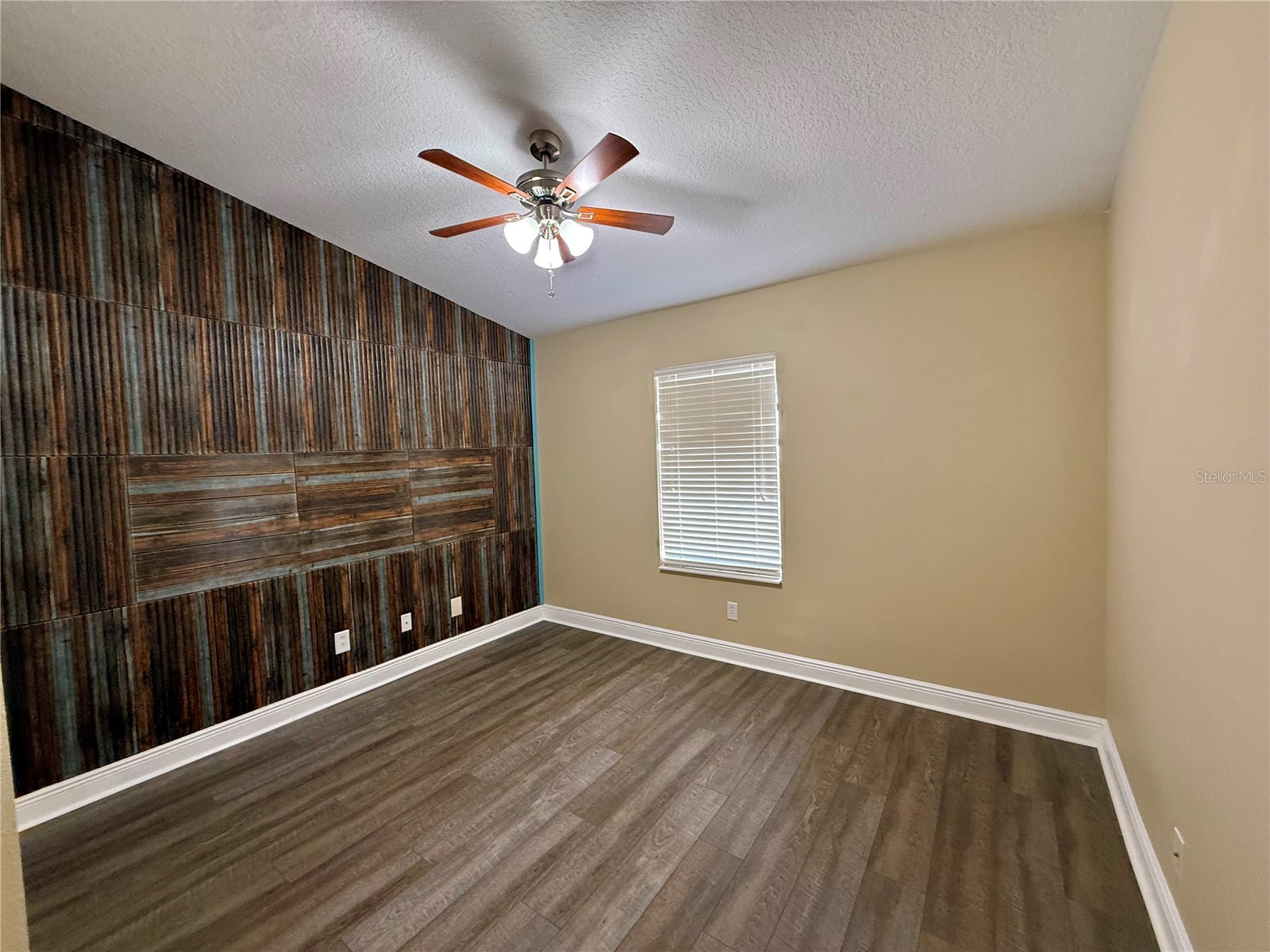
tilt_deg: -2.4
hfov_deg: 102.1
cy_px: 476
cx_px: 635
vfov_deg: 85.7
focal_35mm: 14
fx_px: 514
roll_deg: +1.6
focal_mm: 2.22
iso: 250
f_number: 2.2
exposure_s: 1/60
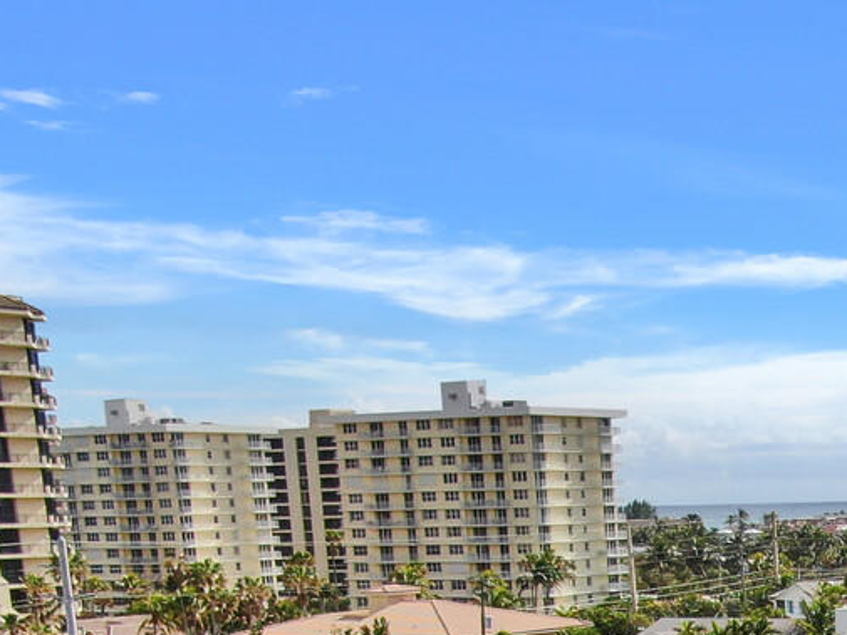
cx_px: 1010
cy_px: 925
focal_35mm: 76
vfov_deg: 17.6
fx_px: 1860
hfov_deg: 23.5
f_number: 2.8
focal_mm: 4.39
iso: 100
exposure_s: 1/2000
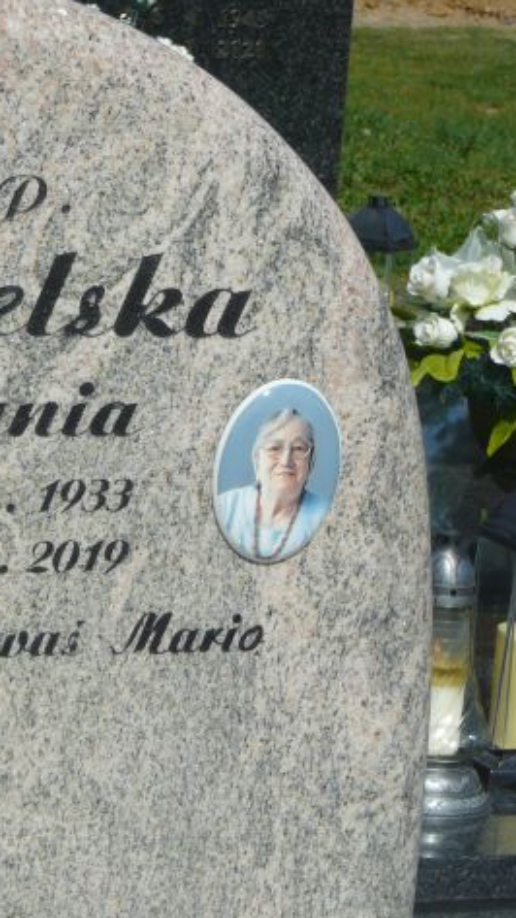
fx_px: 3406
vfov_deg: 15.3
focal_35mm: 140
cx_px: -54
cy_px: 462
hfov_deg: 8.6
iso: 80
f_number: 6.3
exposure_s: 1/500
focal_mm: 14.1
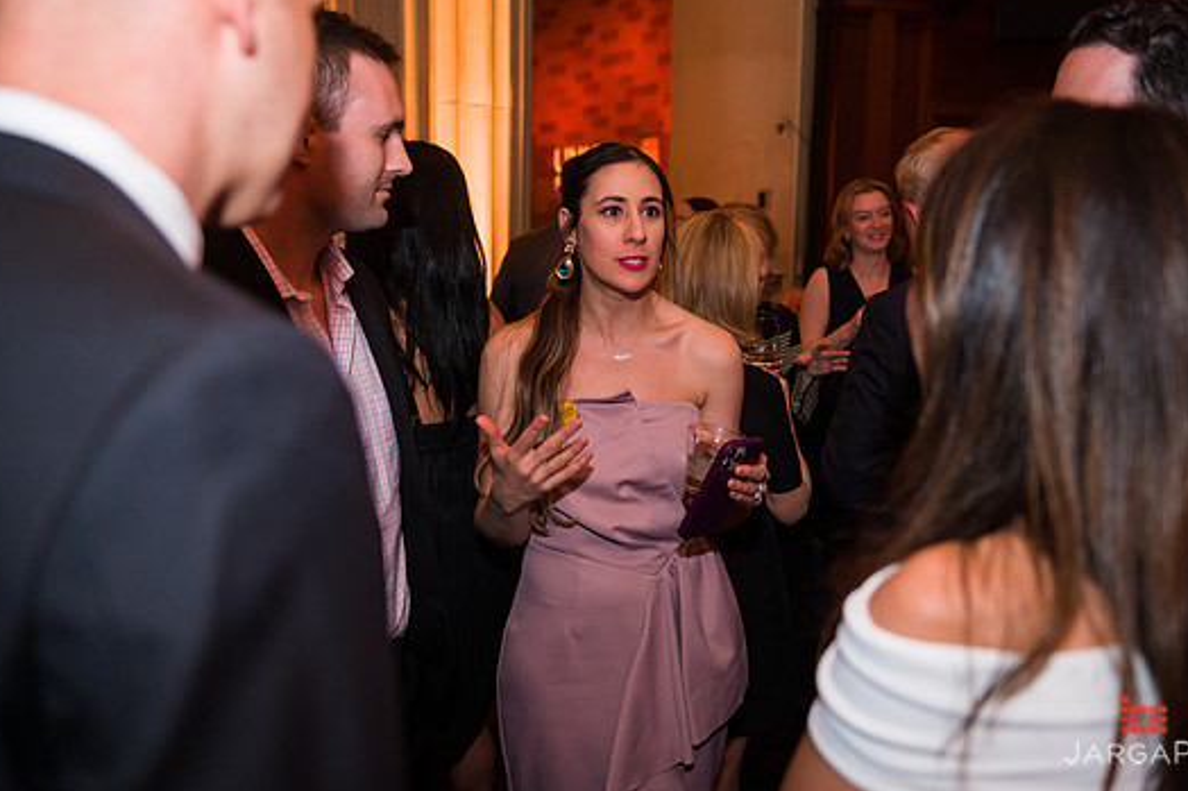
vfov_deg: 42.3
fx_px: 1023
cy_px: 376
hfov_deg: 60.3
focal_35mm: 31
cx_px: 623
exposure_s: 1/200
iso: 1600
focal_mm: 28
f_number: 3.2
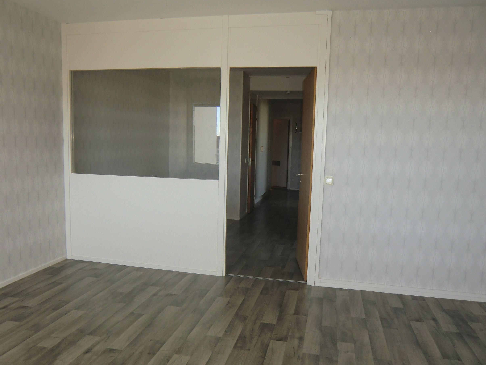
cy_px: 188
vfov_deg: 49.7
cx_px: 242
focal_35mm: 28
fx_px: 393
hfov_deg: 63.4
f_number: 3.2
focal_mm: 4.3
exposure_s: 1/60
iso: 100
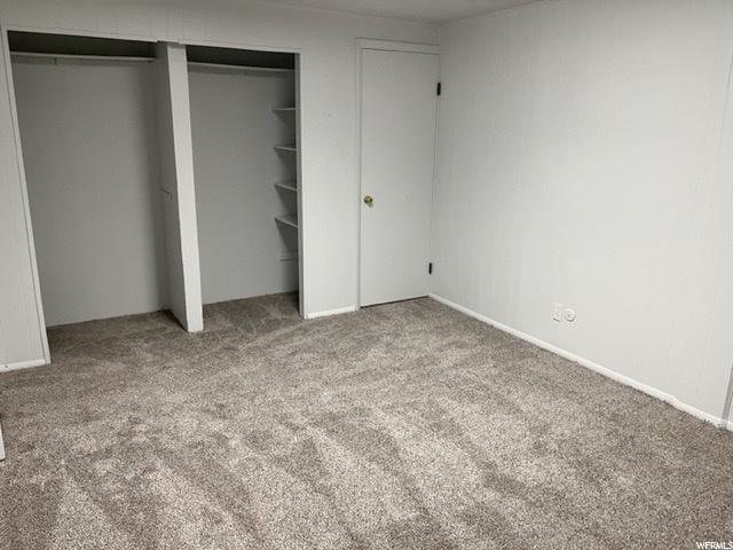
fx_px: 551
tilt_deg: -14.4
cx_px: 366
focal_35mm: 26
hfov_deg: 67.3
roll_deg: -0.4
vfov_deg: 53.1
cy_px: 275
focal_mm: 5.1
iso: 200
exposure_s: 1/60
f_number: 1.6
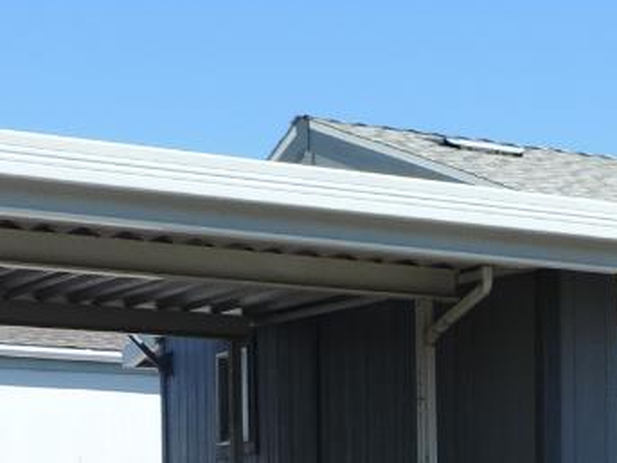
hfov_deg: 18.1
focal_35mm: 105
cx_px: 658
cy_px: 676
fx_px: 1871
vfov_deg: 13.4
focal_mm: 4.3
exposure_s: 1/800
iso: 80
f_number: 3
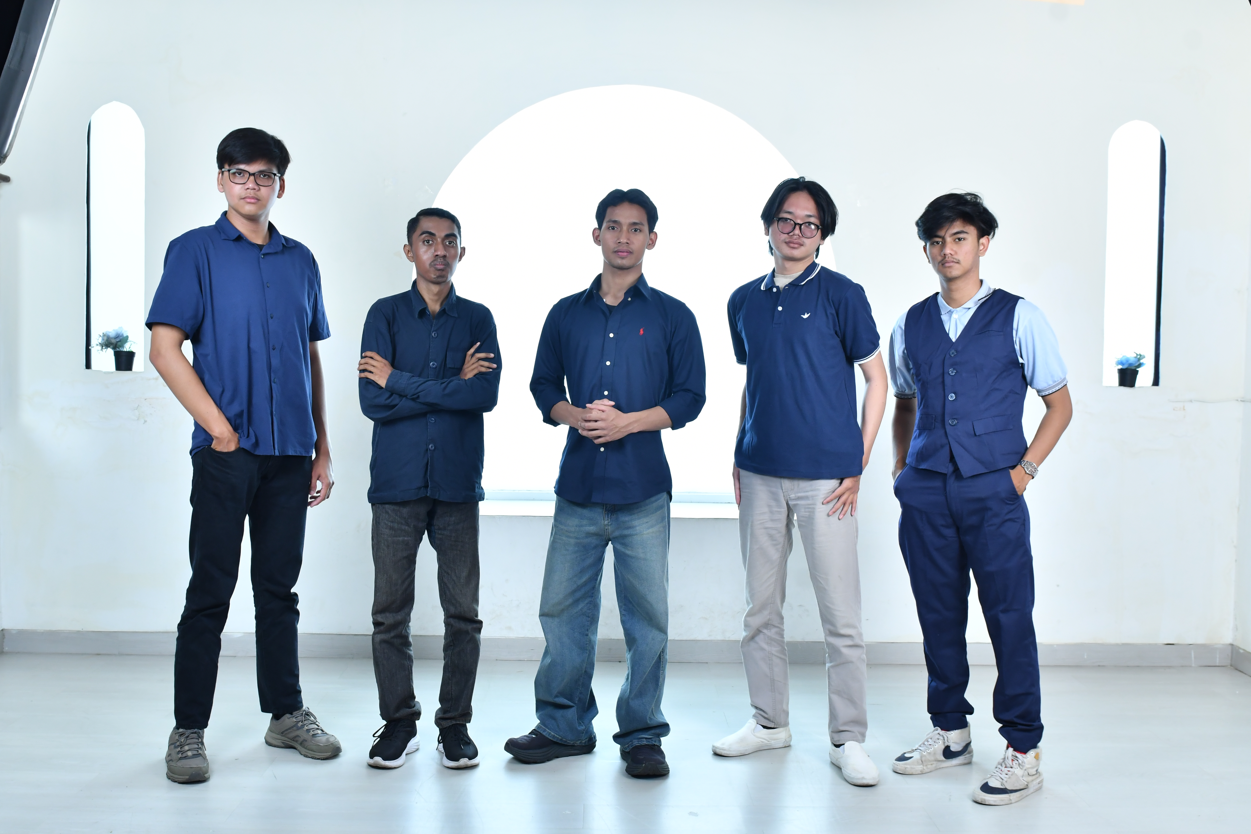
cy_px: 417
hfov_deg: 49.6
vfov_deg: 34.2
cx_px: 626
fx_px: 1355
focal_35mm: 39
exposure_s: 1/100
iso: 800
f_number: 7.1
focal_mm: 26
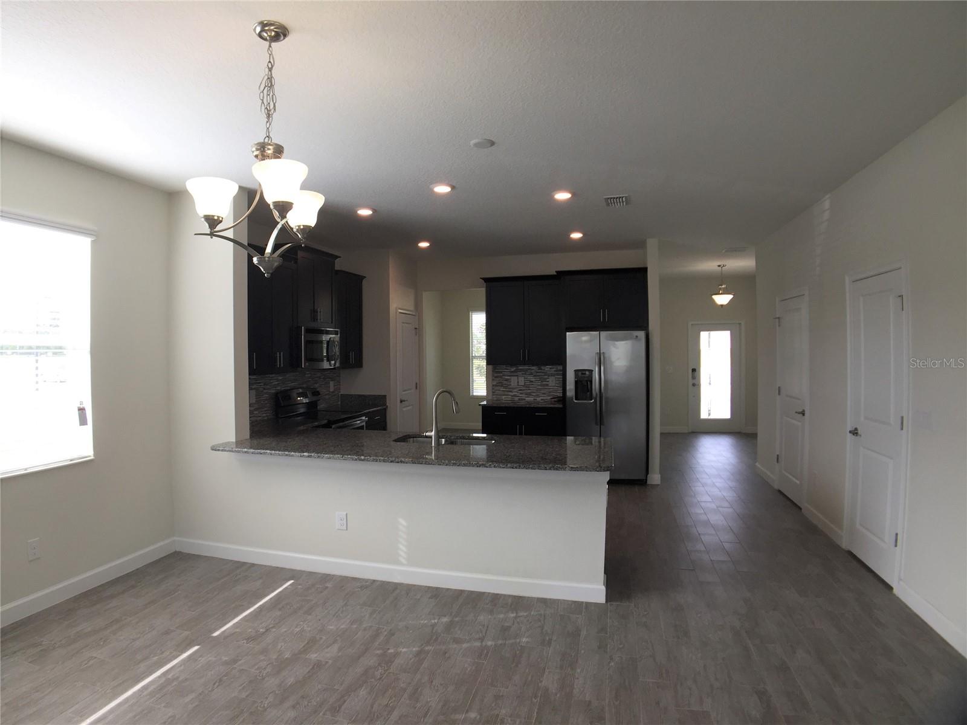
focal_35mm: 29
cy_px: 362
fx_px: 810
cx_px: 484
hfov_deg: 61.7
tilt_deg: -0.5
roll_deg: +0.6
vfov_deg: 48.2
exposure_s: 1/120
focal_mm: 4.15
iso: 40
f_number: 2.2
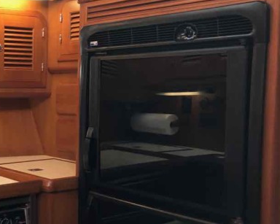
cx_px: 1
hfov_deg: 30.7
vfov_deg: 26.7
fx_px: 472
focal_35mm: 57
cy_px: 115
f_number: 1.8
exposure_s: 1/15
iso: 40
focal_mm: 3.99
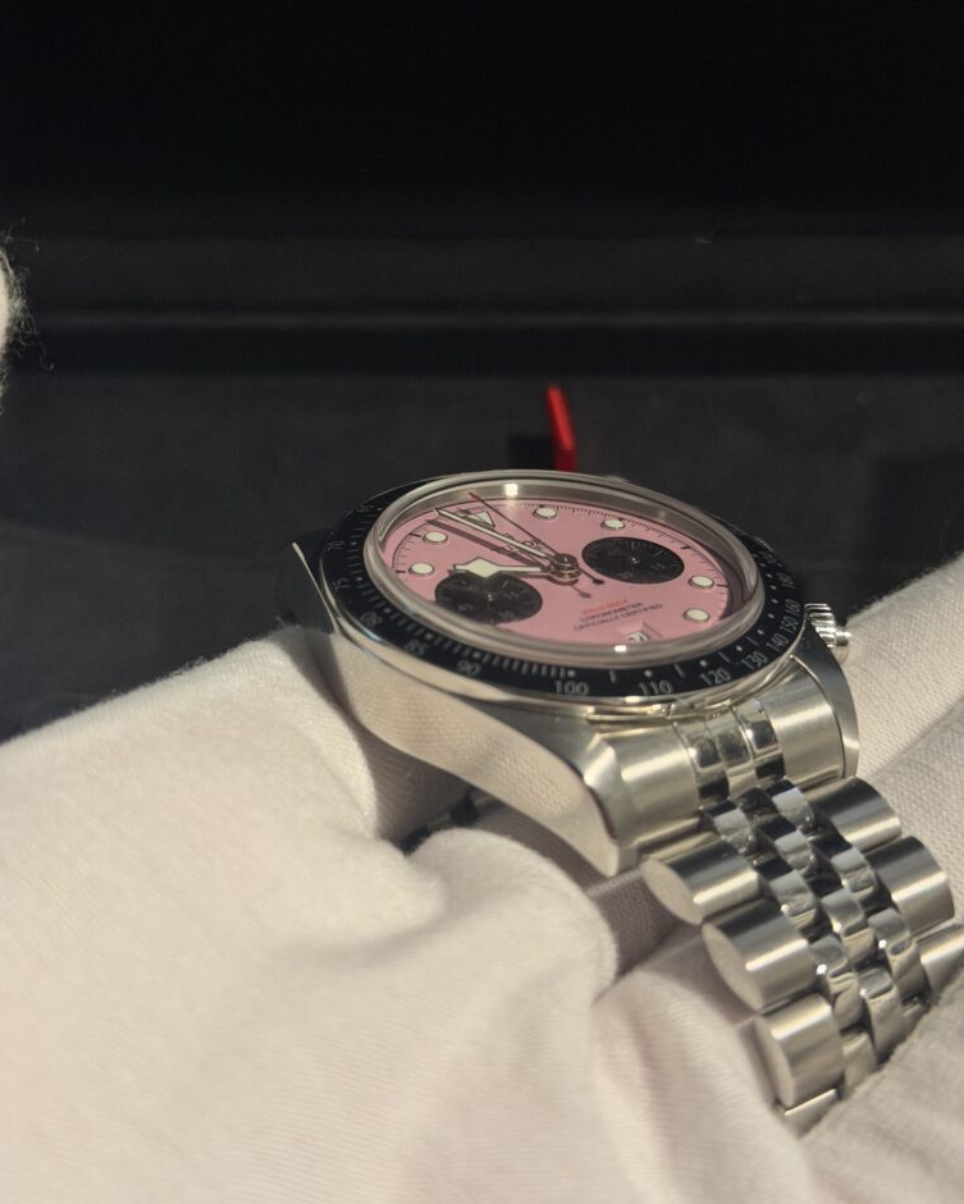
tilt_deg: -55.2
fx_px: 1819
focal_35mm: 51
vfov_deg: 36.6
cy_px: 550
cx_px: 478
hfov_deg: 29.7
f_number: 1.78
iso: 250
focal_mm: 6.76
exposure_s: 1/40
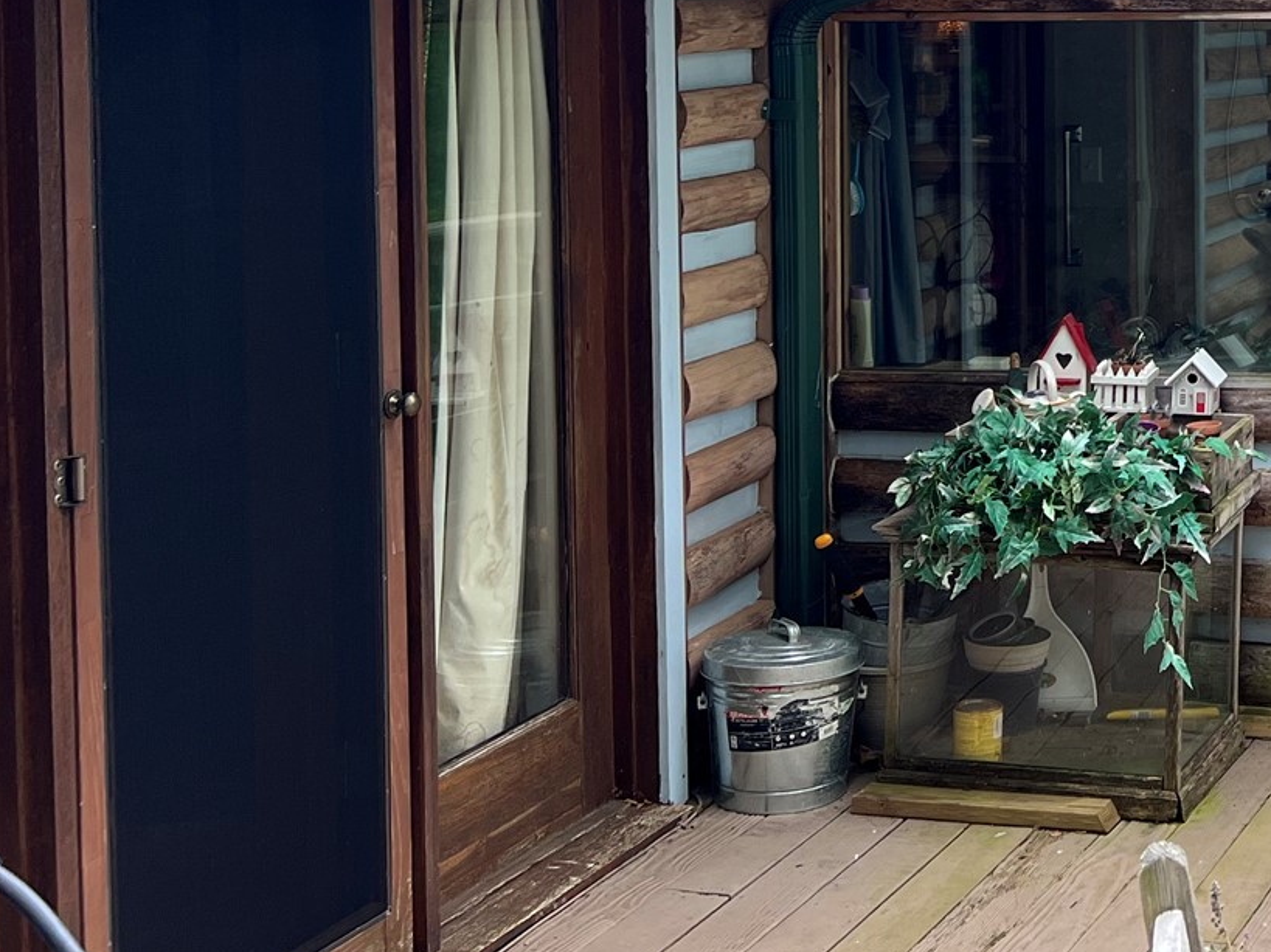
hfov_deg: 27.1
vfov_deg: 21.9
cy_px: 29
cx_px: 1434
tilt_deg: -0.7
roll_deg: +0.6
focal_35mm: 65
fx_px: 2386
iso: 64
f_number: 1.5
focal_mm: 5.7
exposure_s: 1/165
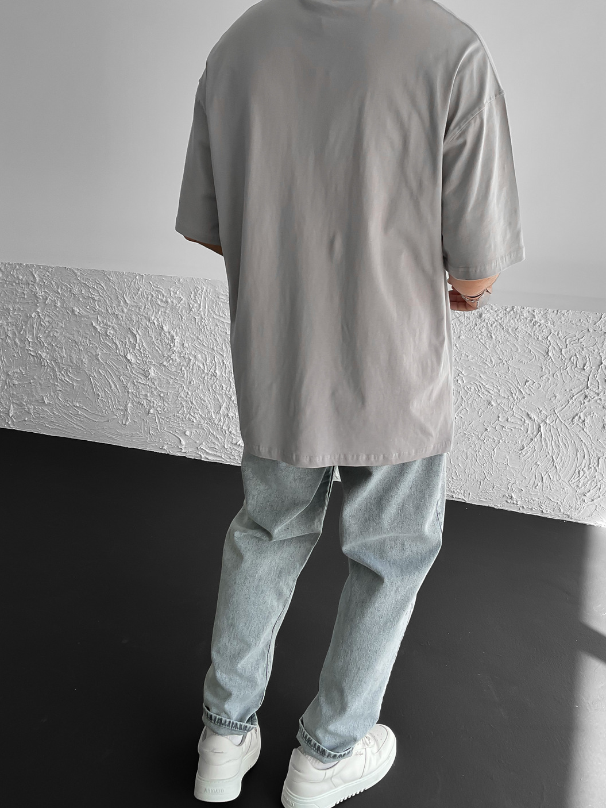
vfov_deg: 55.3
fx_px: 770
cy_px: 383
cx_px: 344
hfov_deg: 42.9
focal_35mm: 33
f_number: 1.8
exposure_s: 1/210
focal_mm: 3
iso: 16
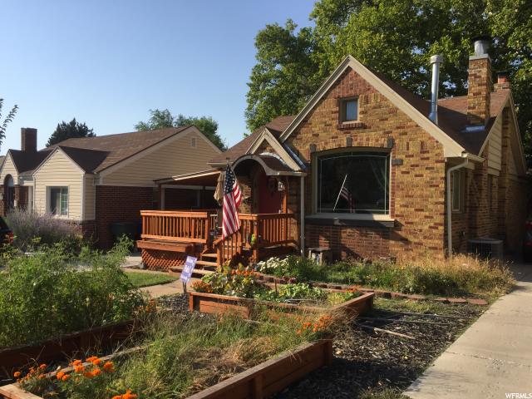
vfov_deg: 48.2
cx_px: 266
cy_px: 200
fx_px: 446
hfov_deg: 61.7
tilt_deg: -0.6
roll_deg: -1.8
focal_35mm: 29
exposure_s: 1/1582
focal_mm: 4.15
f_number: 2.2
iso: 32
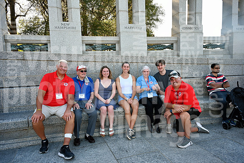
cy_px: 82
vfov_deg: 53.2
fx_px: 163
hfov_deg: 73.7
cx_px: 122
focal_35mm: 24
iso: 250
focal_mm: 24
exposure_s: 1/100
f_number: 8
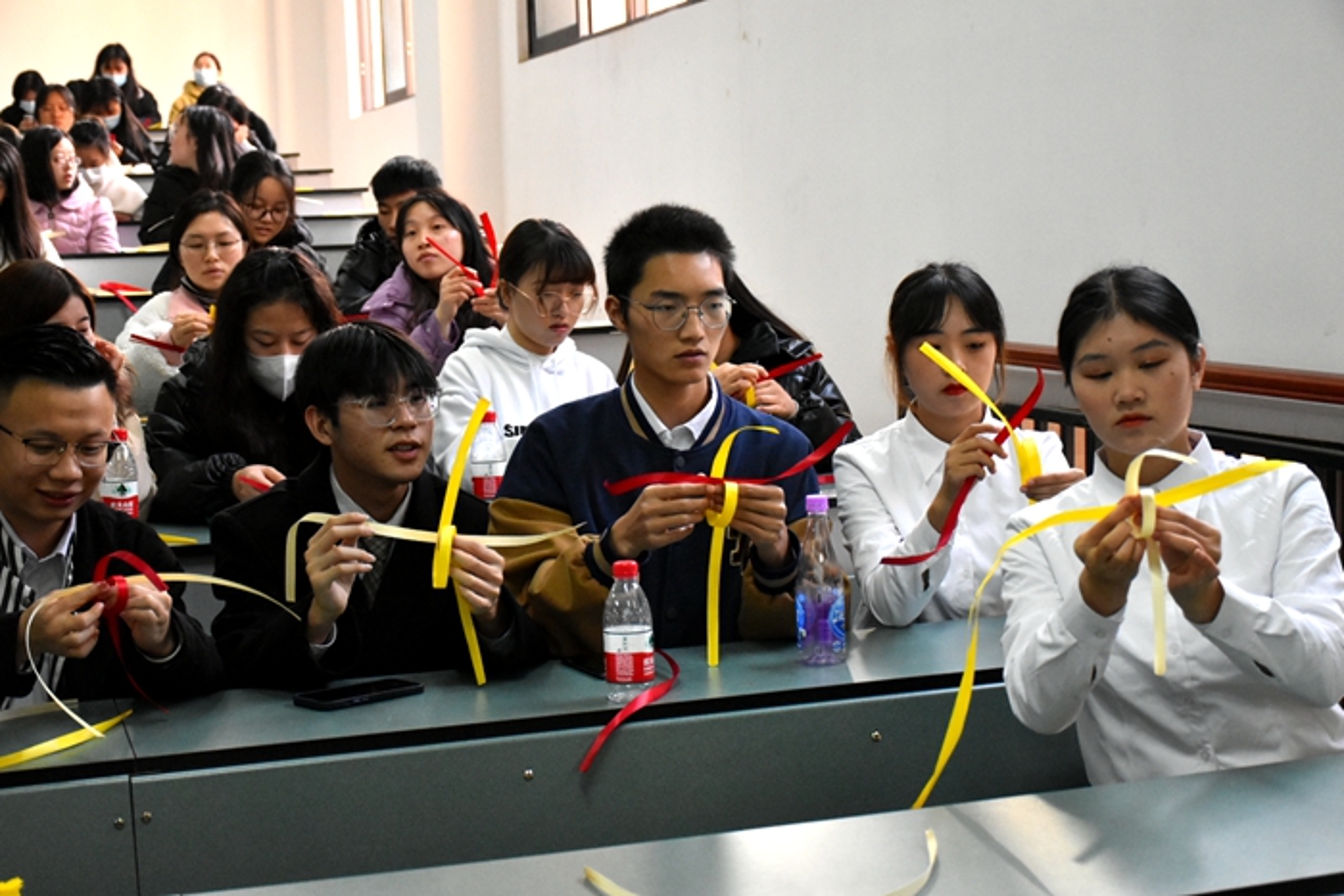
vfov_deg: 25.8
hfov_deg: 37.8
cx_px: 672
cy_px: 448
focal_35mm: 52
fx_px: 1960
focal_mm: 35
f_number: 4.2
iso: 3200
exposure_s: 1/320
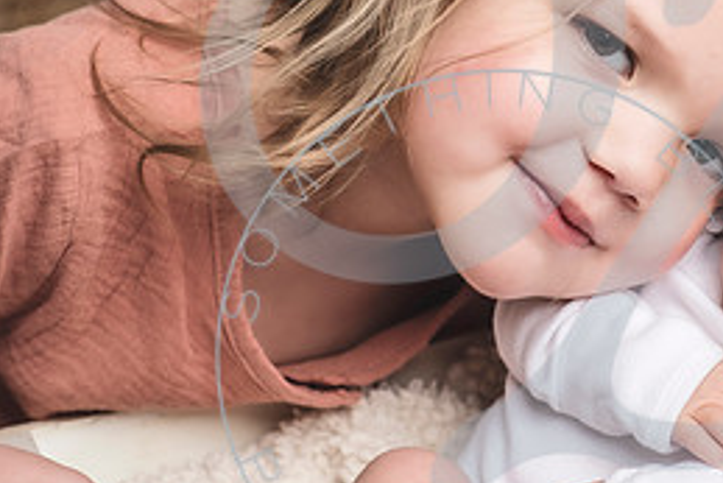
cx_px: 642
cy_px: 121
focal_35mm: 112
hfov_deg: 18.0
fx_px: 2250
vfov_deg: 12.2
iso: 100
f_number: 4
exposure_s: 1/125
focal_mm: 50
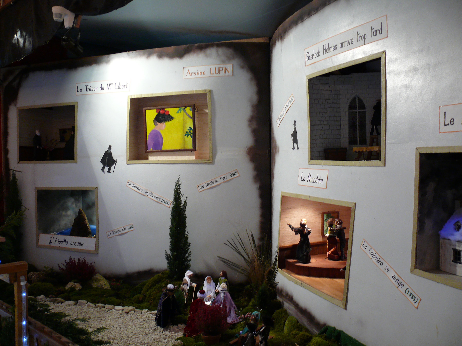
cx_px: 231
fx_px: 467
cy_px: 173
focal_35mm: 35
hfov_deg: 52.6
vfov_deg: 40.7
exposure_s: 1/25
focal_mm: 7.4
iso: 200
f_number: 2.8
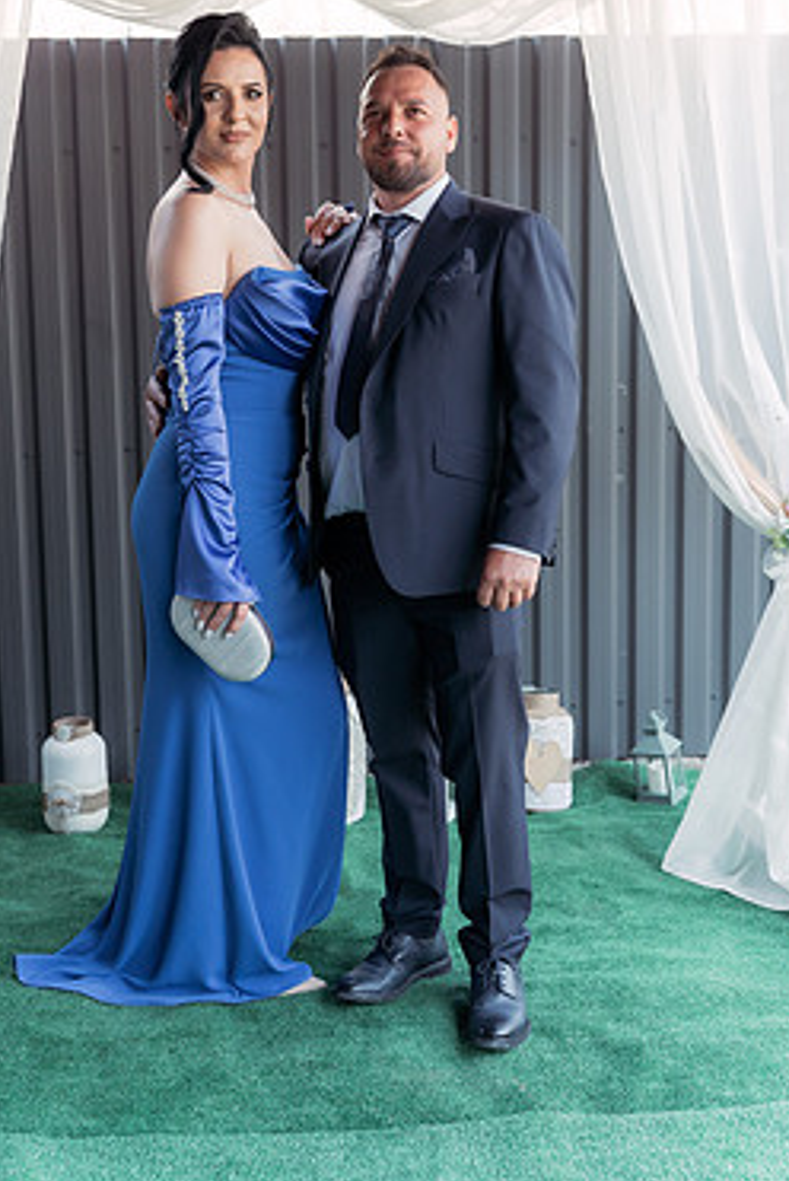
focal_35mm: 40
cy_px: 481
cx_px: 347
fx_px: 1312
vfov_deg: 48.2
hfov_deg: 33.4
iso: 640
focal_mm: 33
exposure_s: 1/400
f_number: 2.8
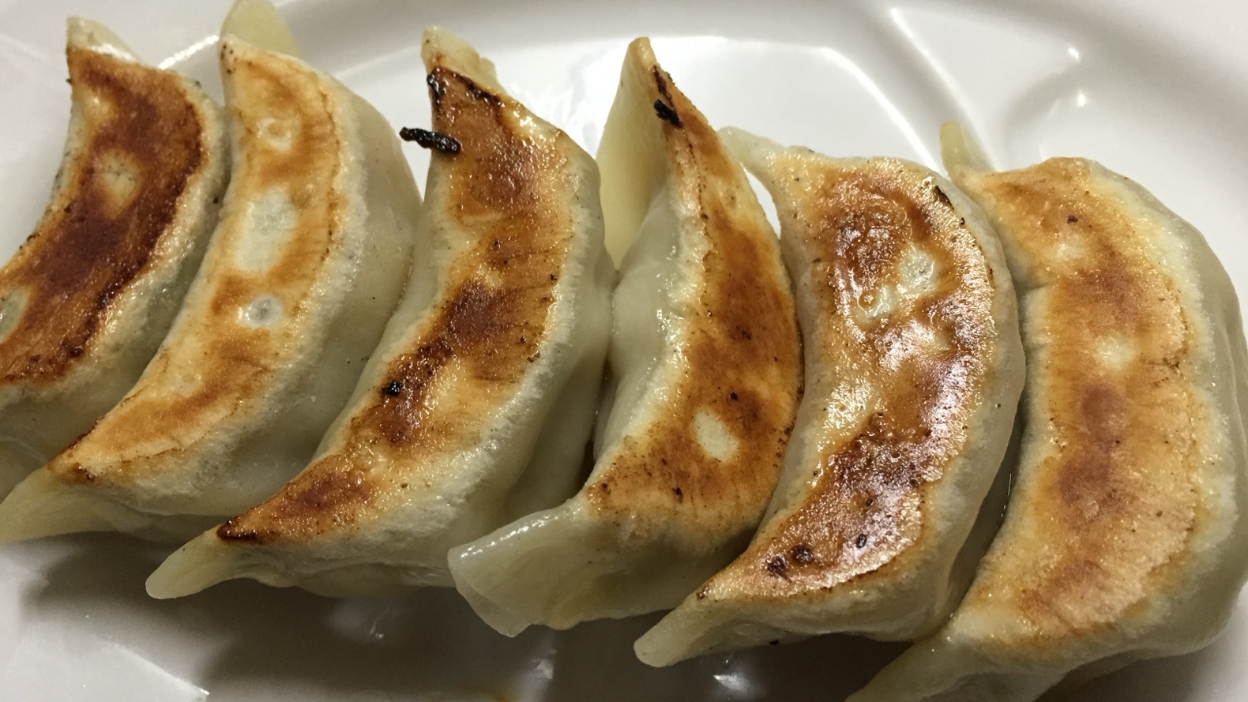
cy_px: 353
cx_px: 618
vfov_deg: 36.7
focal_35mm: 32
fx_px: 1059
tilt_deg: -68.8
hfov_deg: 61.0
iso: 125
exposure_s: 1/30
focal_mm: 4.15
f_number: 2.2
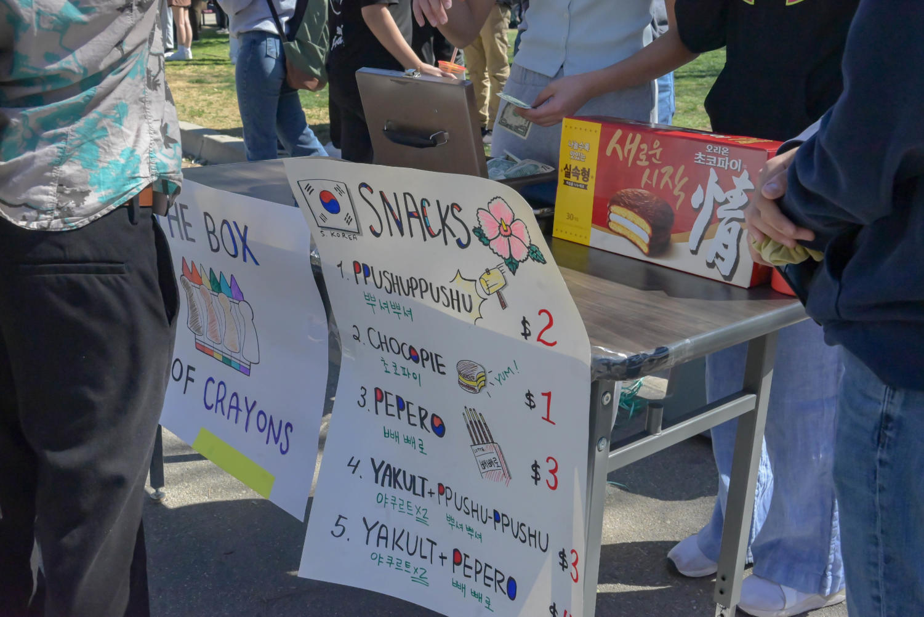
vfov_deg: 34.2
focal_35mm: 39
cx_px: 462
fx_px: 1001
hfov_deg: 49.5
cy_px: 308
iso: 8000
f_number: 13
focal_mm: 39
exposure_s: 1/3200
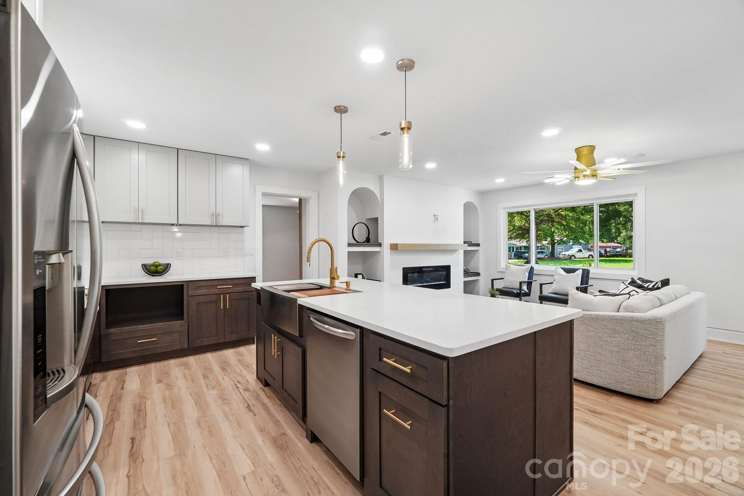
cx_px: 372
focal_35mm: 15
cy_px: 248
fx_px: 310
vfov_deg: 77.3
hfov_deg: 100.4
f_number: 8
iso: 400
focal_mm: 10
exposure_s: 1/15
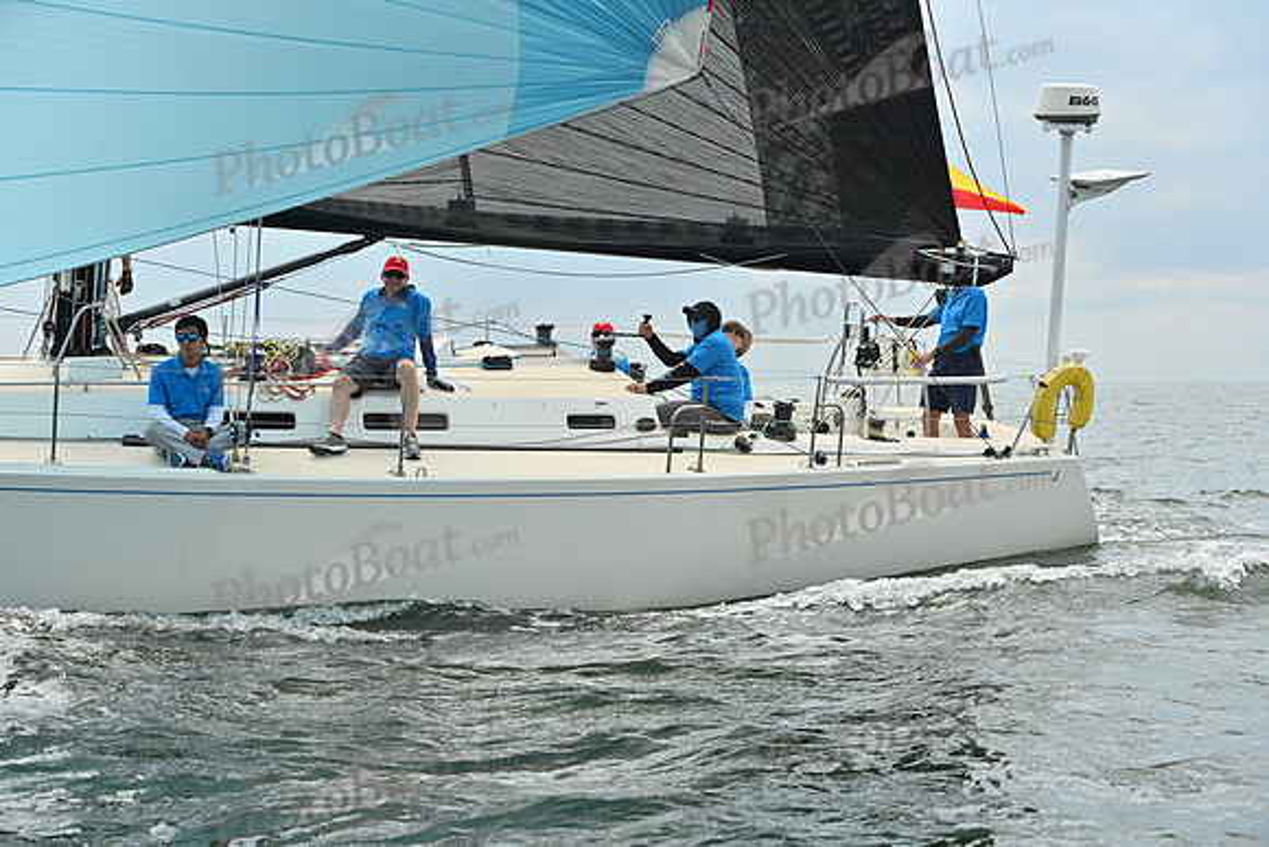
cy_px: 424
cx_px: 634
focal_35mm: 70
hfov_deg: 28.8
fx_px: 2468
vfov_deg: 19.5
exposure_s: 1/1600
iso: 320
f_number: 7.1
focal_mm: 70
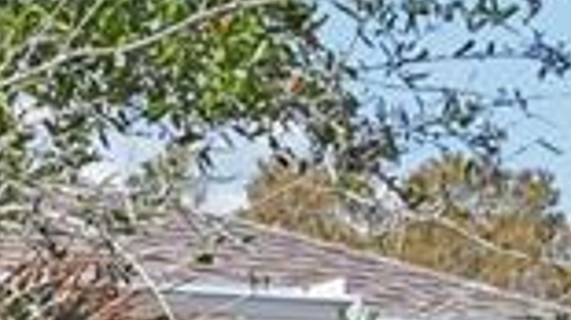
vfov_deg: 5.7
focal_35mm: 207
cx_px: -534
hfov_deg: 9.8
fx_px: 3132
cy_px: 640
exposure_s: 1/4000
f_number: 8
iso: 2000
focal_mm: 30
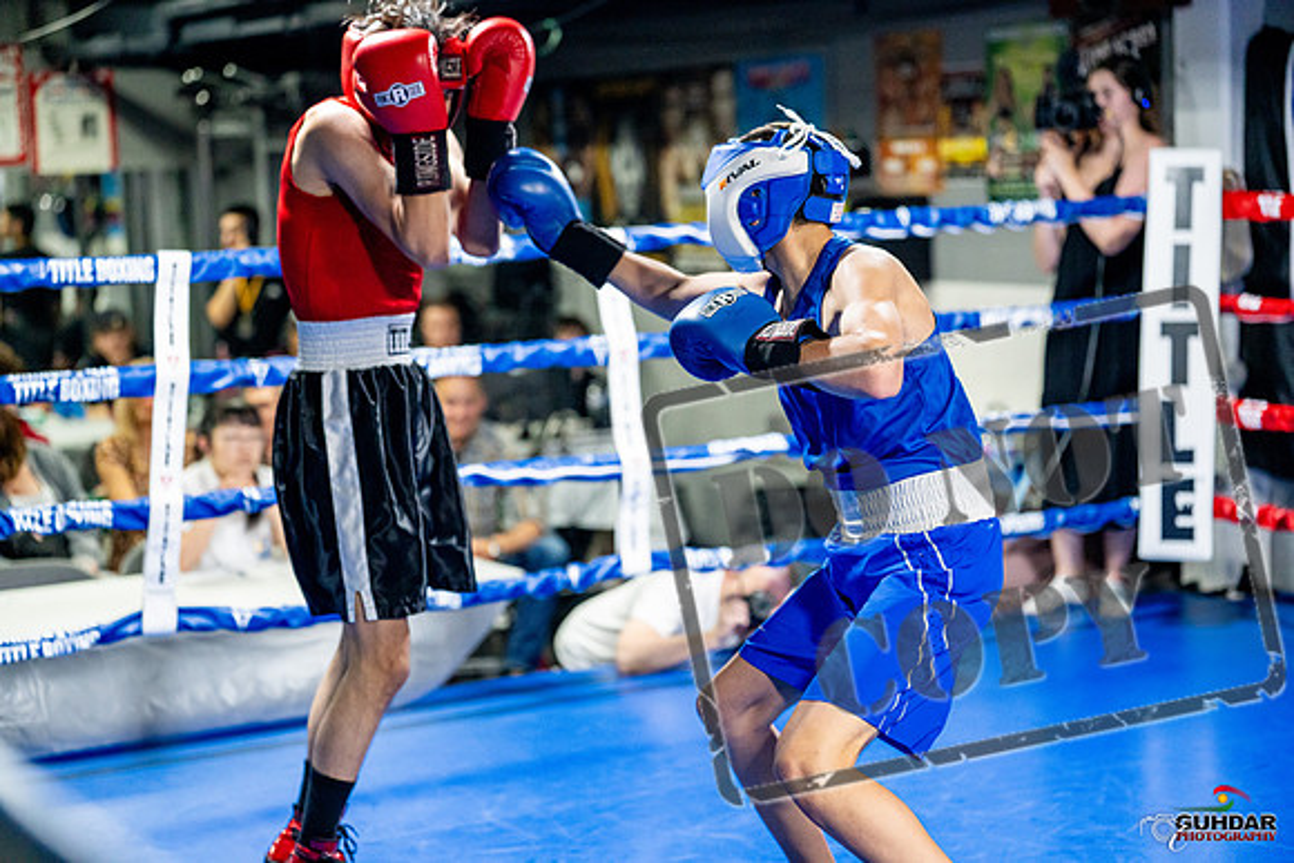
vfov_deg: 19.5
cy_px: 432
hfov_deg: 28.8
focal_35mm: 70
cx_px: 647
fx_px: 2517
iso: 4000
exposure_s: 1/1000
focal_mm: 70
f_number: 2
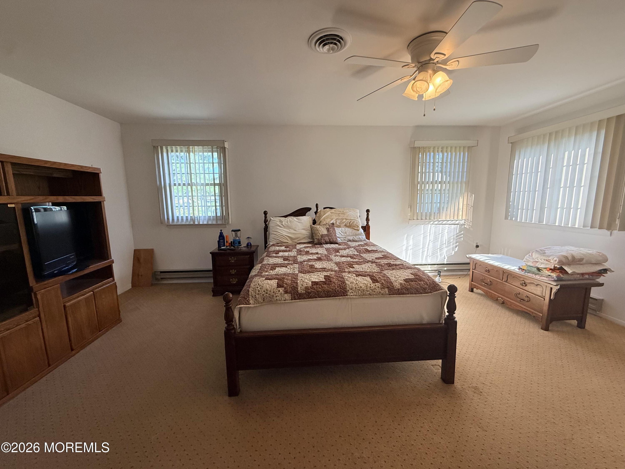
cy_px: 234
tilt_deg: -7.4
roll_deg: +1.1
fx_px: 253
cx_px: 312
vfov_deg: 85.7
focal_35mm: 14
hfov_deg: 102.1
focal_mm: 2.22
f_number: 2.2
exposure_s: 1/120
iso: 160
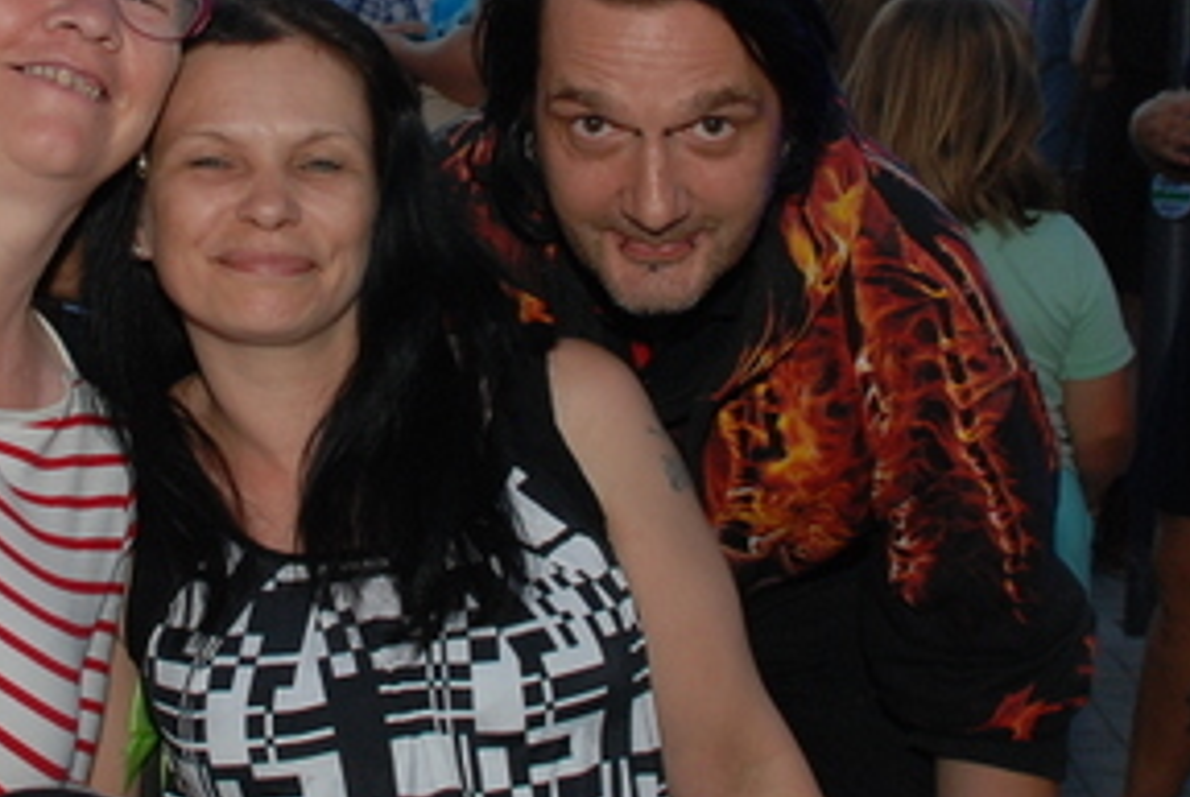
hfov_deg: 26.7
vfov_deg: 18.1
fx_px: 2483
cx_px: 343
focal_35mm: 75
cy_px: 157
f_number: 5.6
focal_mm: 20
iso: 320
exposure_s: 1/60
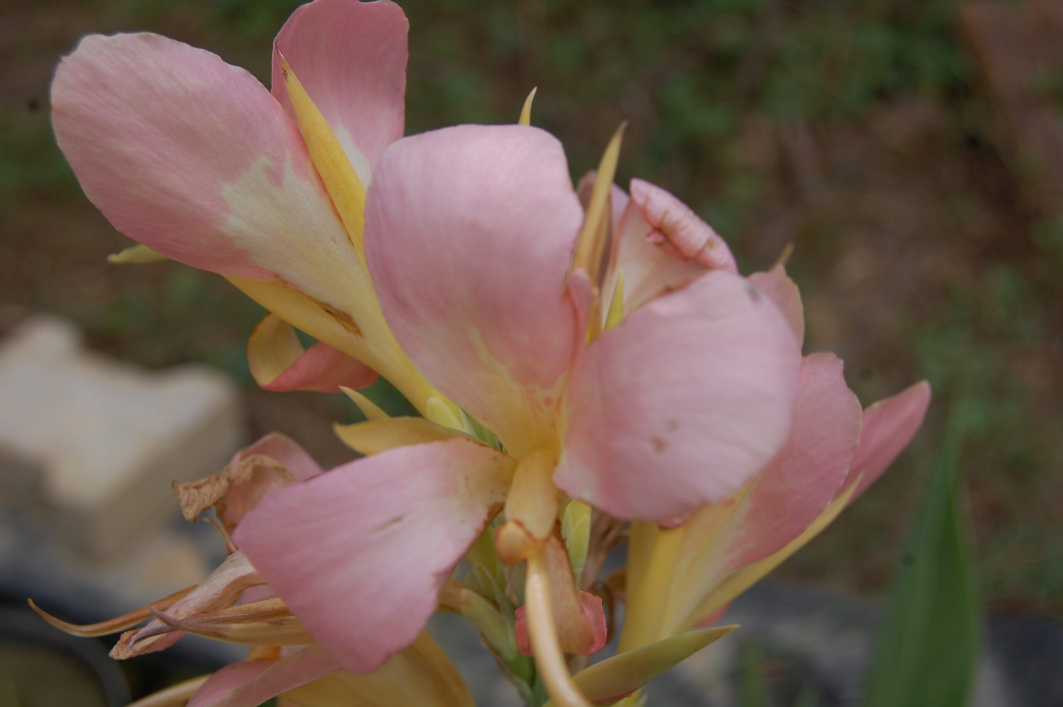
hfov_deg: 35.1
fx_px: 1682
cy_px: 354
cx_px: 532
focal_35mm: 57
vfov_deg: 23.7
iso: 200
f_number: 8
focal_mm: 38
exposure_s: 1/250
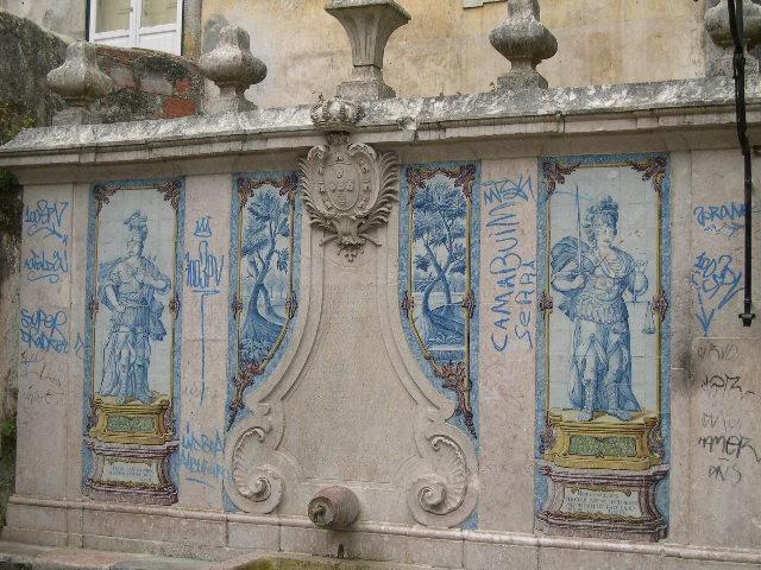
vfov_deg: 28.0
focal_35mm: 52
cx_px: 380
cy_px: 285
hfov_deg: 36.8
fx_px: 1143
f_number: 3.2
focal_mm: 11.1
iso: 100
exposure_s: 1/375
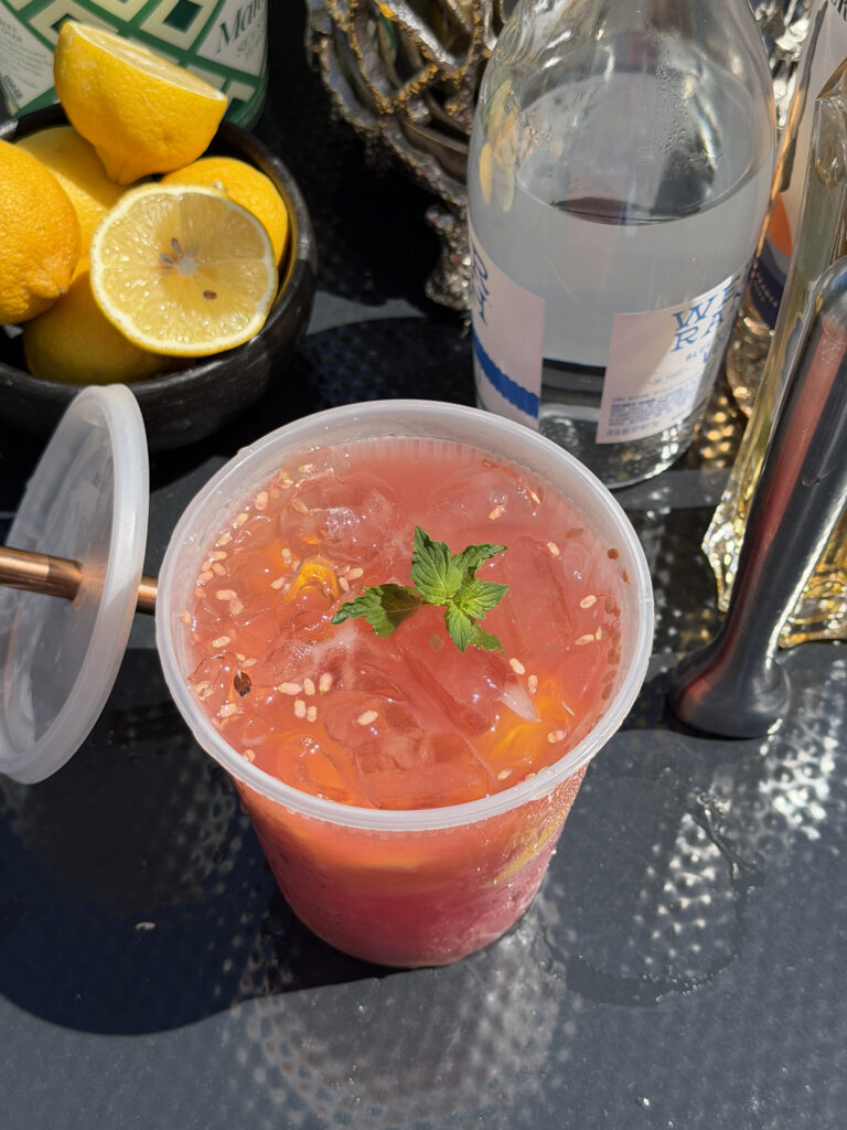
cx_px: 424
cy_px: 565
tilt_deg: -60.0
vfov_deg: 39.7
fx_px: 1566
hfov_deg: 30.3
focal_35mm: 48
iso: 64
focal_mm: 6.76
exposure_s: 1/4098
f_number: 1.78
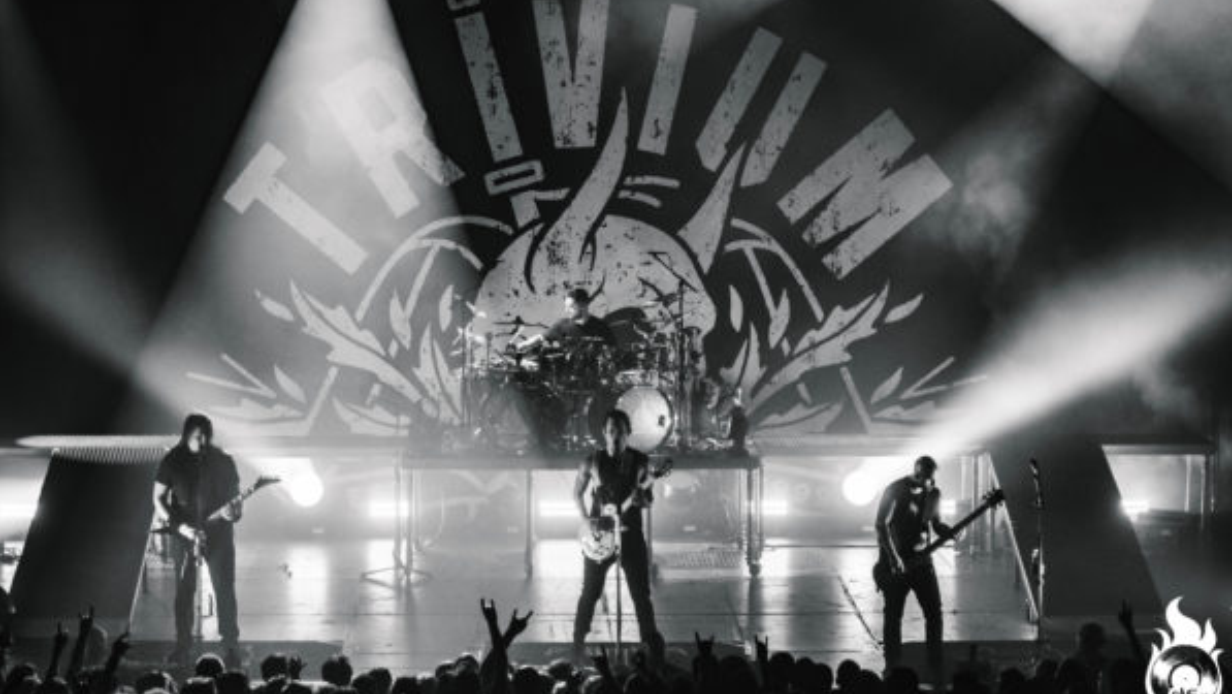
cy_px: 318
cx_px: 615
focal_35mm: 119
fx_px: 3873
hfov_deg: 18.1
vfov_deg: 10.2
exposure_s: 1/400
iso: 1600
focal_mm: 75
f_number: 4.5
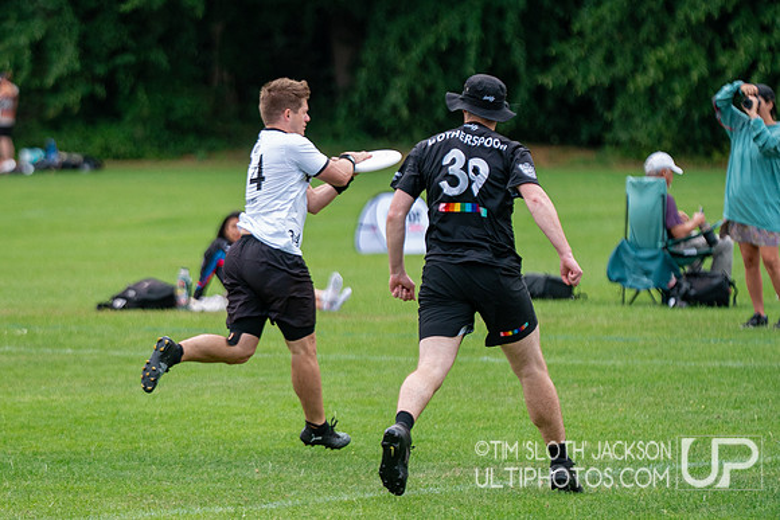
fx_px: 7318
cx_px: 263
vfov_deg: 4.1
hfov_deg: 6.1
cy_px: 243
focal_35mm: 338
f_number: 2.8
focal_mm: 200
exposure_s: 1/3200
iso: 640
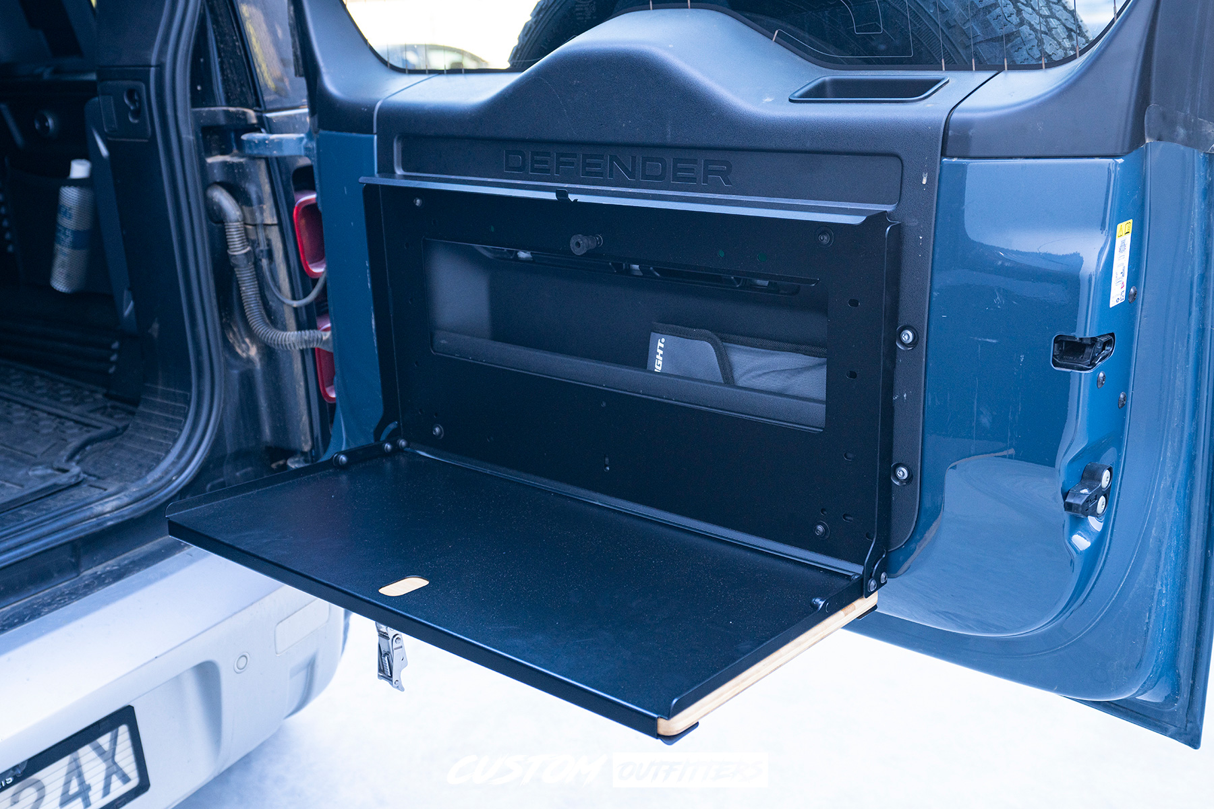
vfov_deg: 42.3
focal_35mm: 31
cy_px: 404
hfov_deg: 60.3
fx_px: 1045
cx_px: 607
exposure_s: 1/60
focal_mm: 31
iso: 800
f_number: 4
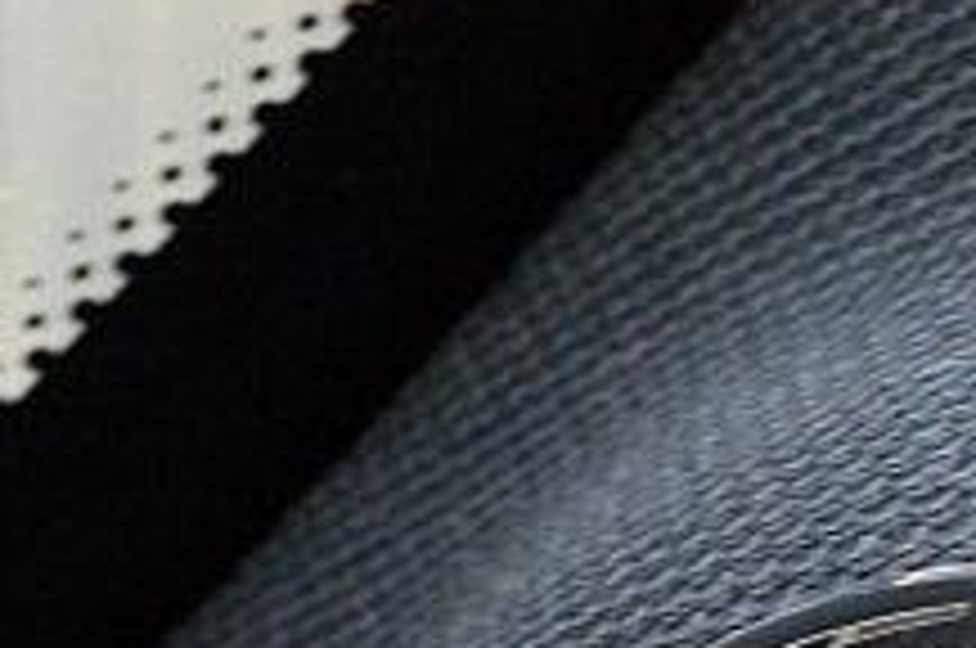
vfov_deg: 4.9
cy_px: 1588
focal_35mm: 270
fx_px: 7309
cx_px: 1421
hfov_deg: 7.5
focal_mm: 24
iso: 720
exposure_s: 1/60
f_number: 8
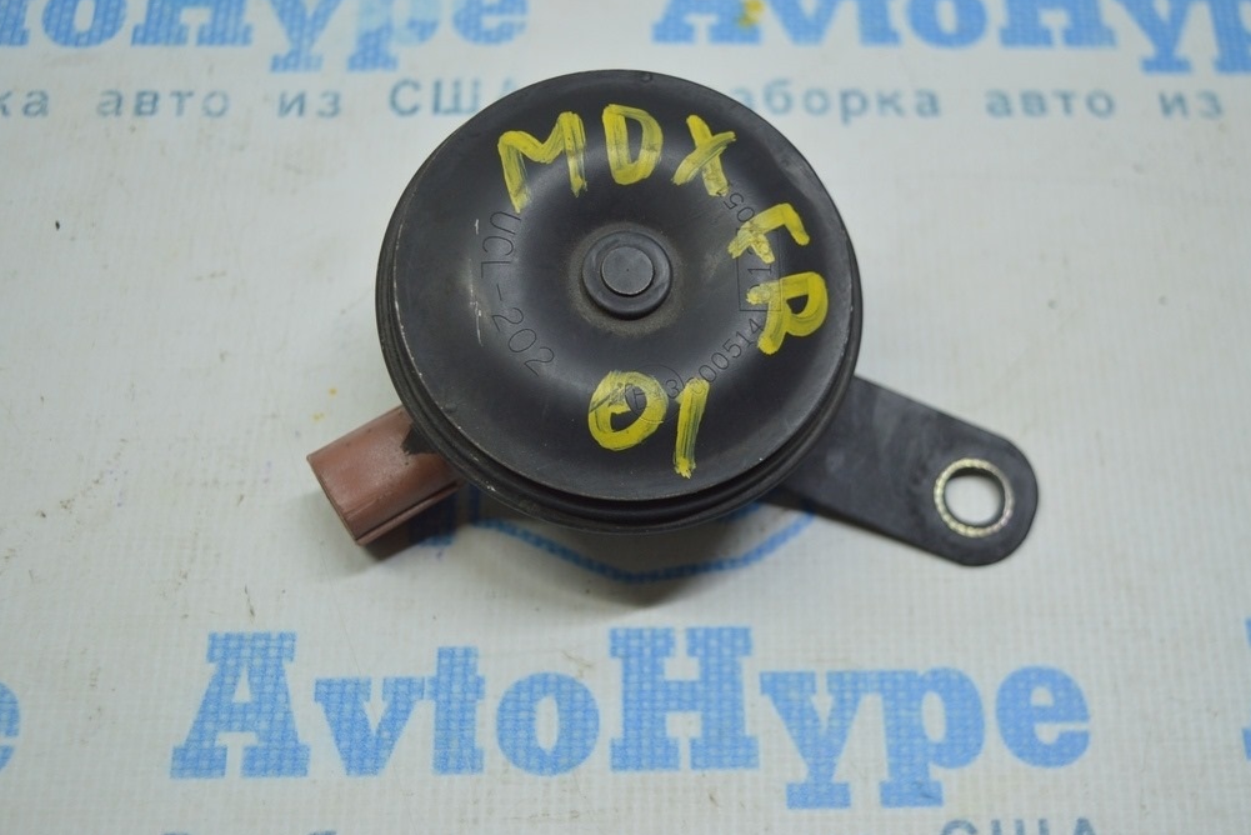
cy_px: 414
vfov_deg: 28.4
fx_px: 1651
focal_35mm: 48
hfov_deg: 41.5
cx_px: 619
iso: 400
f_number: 4.2
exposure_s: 1/80
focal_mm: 31
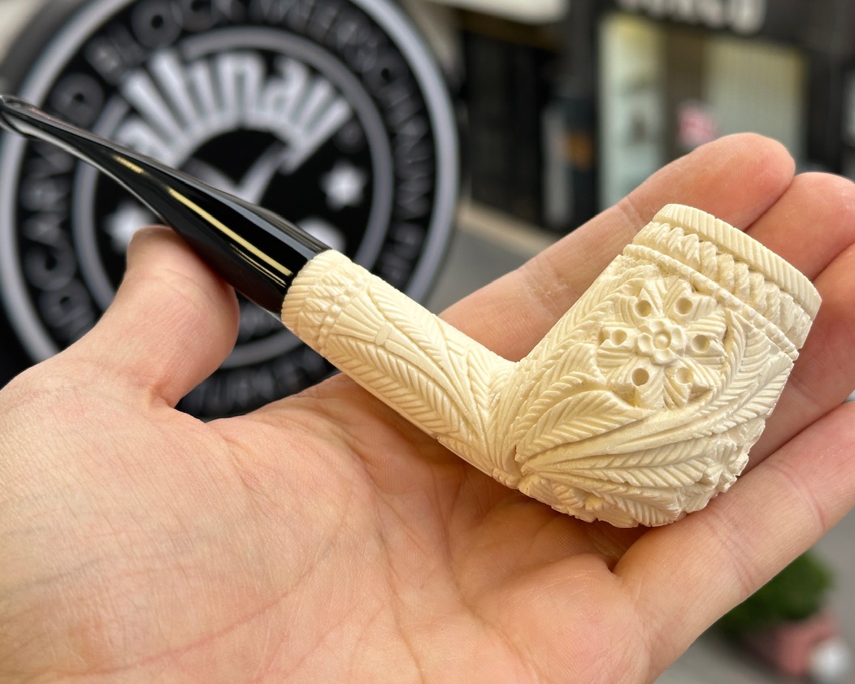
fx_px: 1443
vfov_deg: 26.7
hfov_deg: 33.0
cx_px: 441
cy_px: 312
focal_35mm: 57
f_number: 1.78
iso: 64
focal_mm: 6.86
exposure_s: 1/132
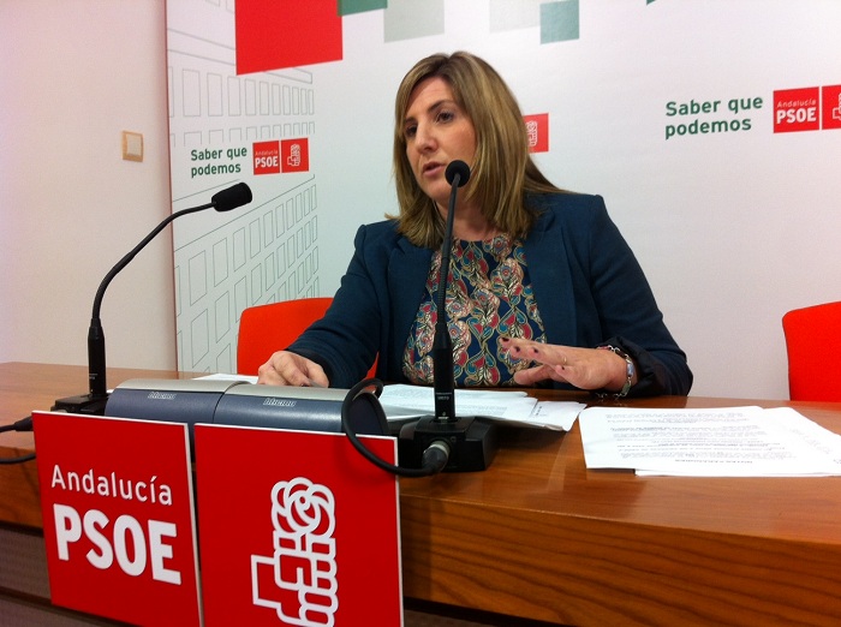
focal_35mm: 35
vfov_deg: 40.6
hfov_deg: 52.7
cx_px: 420
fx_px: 849
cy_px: 314
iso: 80
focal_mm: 3.85
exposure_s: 1/30
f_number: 2.8
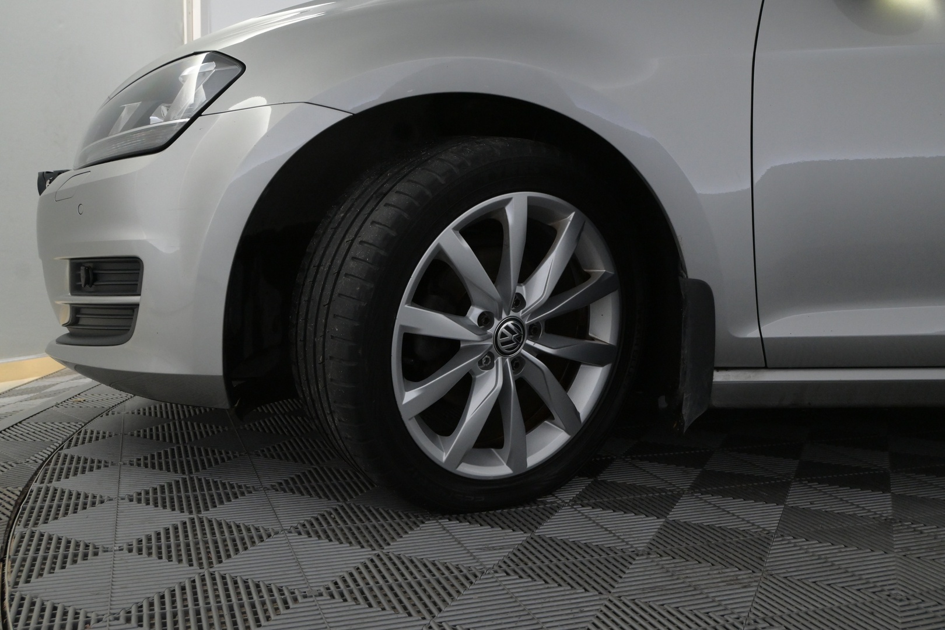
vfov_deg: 40.0
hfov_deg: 57.2
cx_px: 472
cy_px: 315
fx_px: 866
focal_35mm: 33
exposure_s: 1/160
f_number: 6.3
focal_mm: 22
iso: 2500
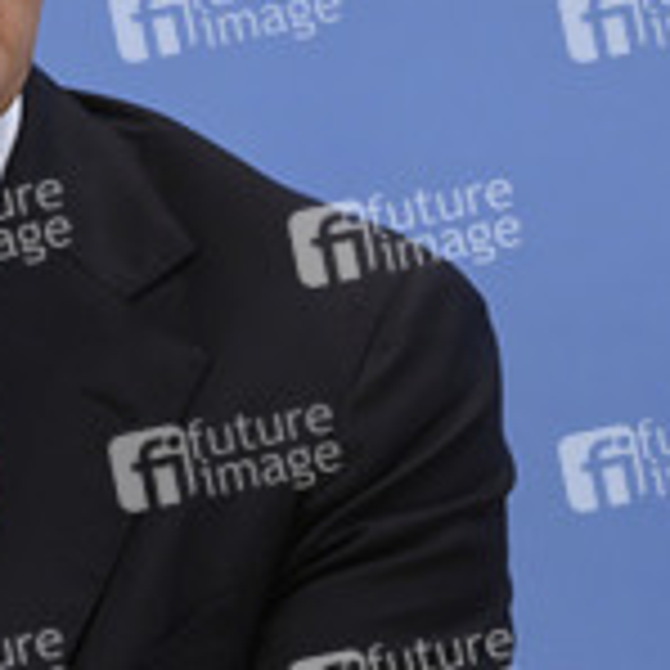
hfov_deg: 6.0
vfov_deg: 6.1
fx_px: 6307
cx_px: -164
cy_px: 121
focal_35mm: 288
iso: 3200
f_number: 6.3
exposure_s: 1/500
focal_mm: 112
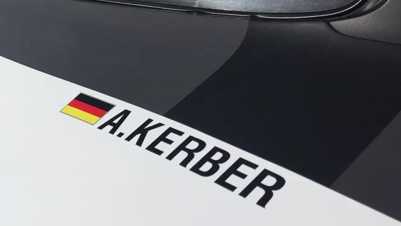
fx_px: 596
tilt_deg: -11.1
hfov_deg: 35.3
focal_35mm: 56
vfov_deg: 20.5
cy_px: -17
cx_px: 49
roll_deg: -0.6
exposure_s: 1/7937
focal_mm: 4.15
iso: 32
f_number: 2.2
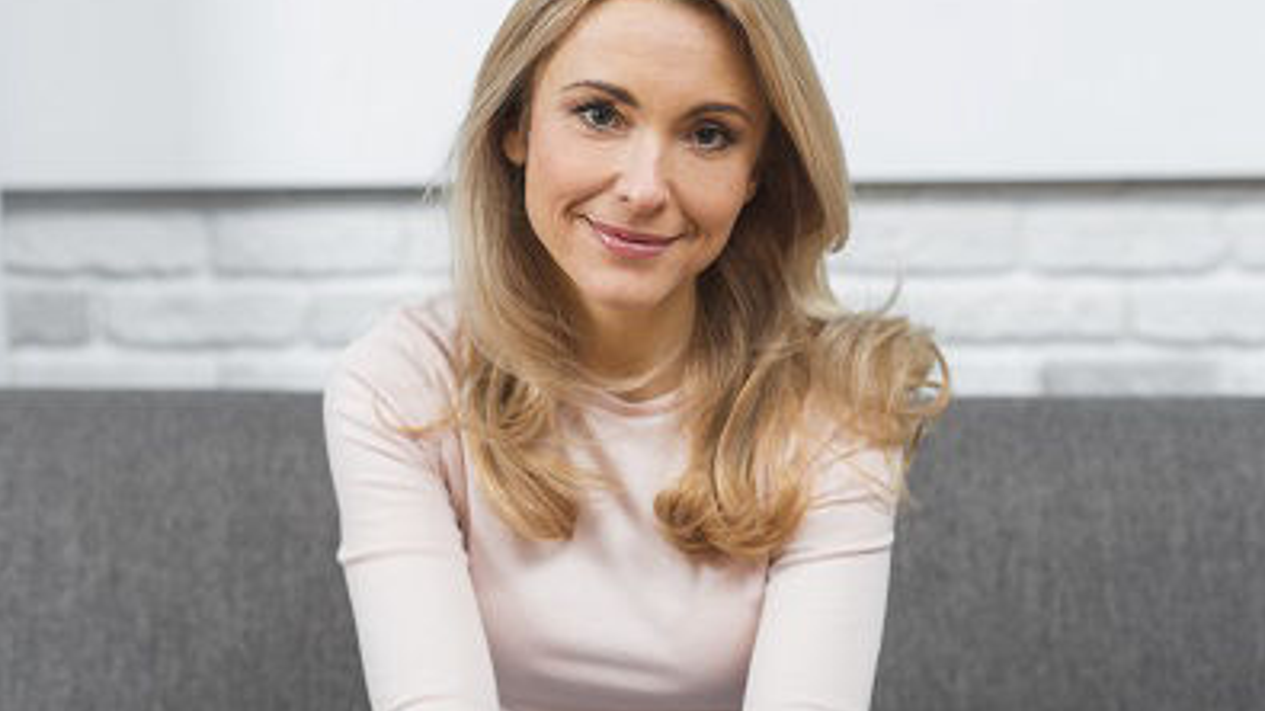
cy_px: 301
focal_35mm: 90
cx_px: 628
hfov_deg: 23.7
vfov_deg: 13.4
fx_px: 3018
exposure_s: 1/160
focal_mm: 85
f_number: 3.5
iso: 200
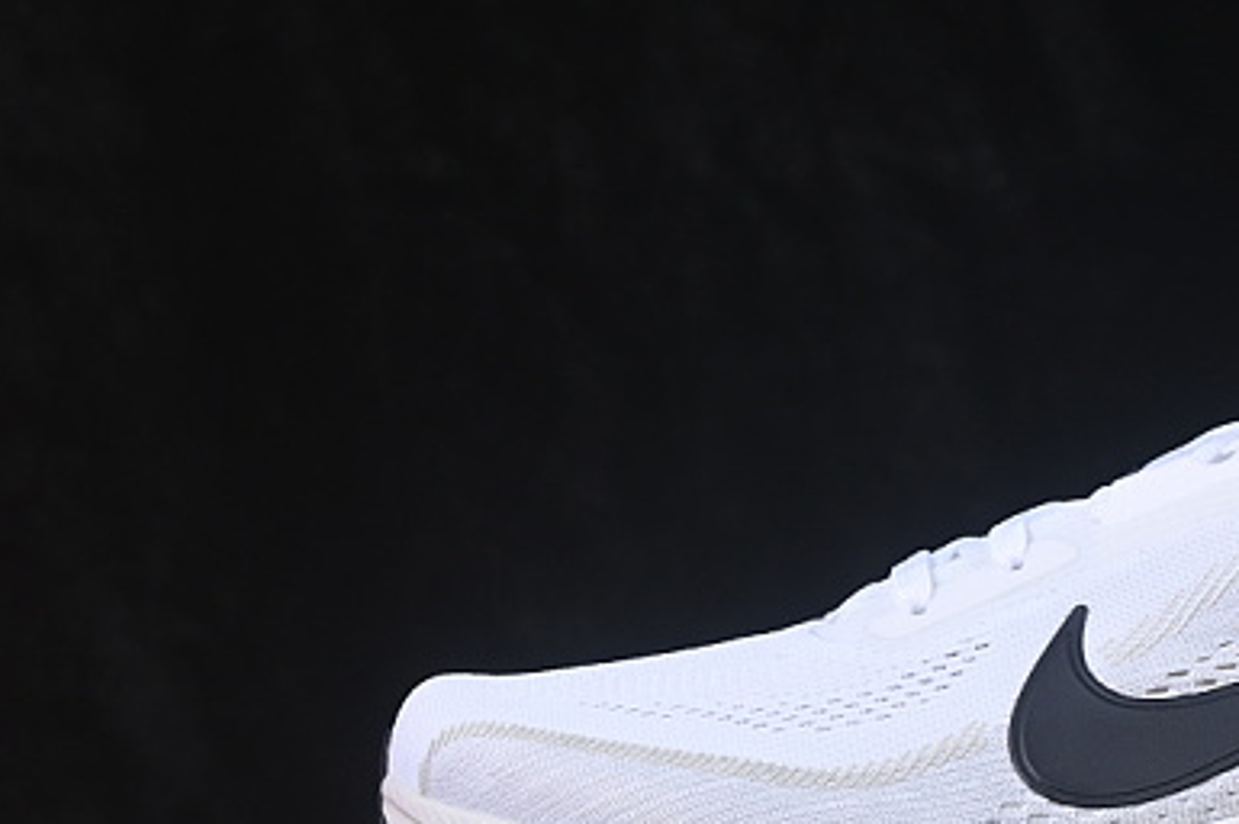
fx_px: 5364
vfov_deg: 8.8
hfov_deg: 13.0
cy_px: 529
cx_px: 1268
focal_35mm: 156
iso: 160
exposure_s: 1/80
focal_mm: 50
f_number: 8
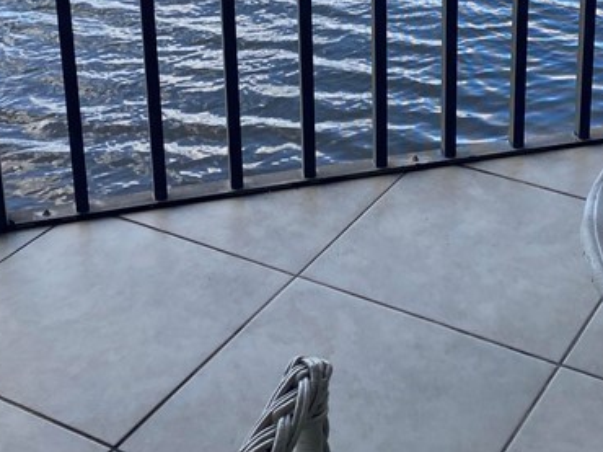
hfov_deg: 27.0
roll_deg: +0.7
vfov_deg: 19.6
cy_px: -41
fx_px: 1253
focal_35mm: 72
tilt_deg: -20.4
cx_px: 367
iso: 32
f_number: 1.8
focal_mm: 4.25
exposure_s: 1/510
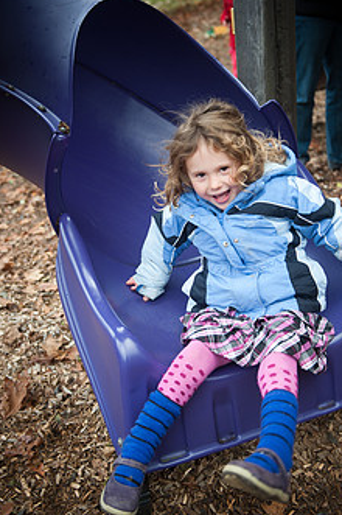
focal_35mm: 49
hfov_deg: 27.4
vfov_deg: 40.4
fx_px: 700
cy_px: 265
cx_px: 190
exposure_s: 1/200
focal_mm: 36
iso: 200
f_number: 2.8
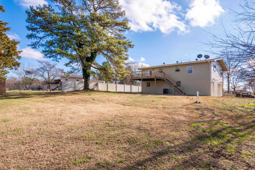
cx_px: 128
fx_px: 135
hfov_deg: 86.9
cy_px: 85
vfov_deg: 64.6
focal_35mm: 19
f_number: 5
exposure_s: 1/1250
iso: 250
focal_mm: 19
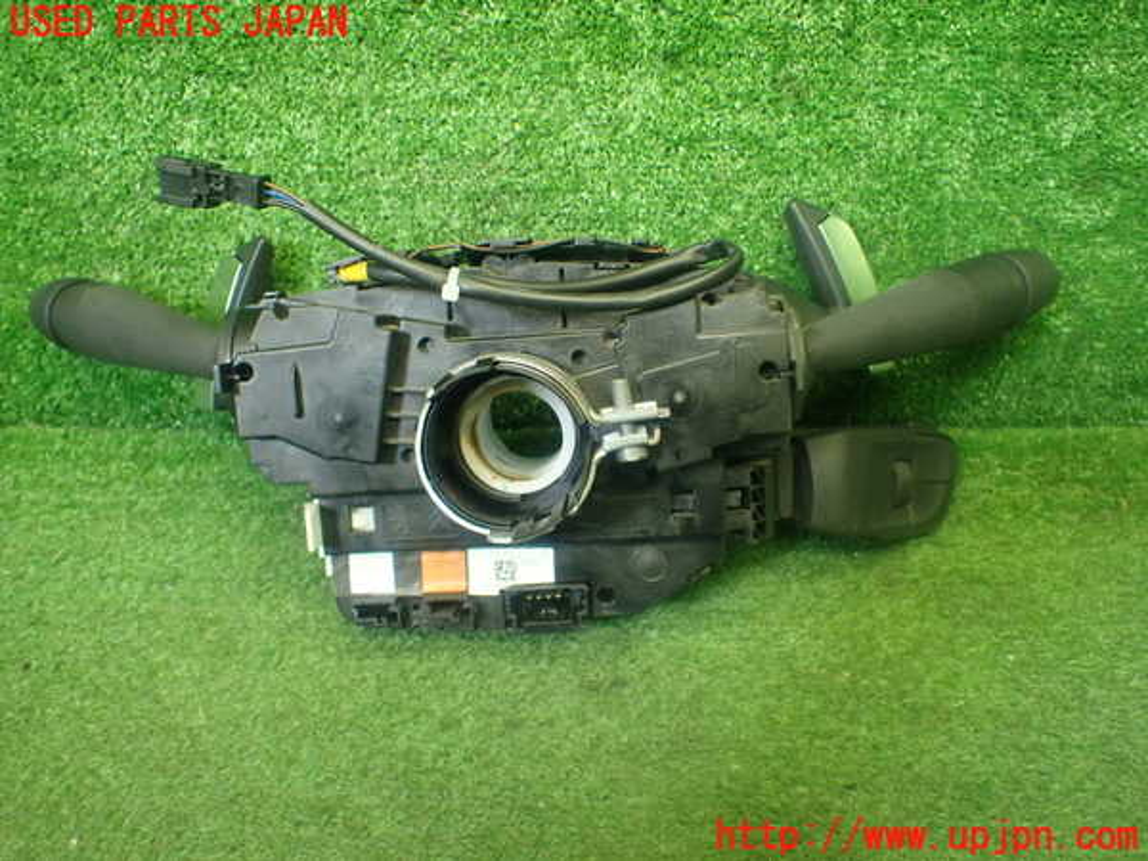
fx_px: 995
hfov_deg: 60.0
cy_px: 430
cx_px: 574
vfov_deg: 46.8
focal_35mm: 30
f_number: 2.3
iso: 800
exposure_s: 1/125
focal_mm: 5.4
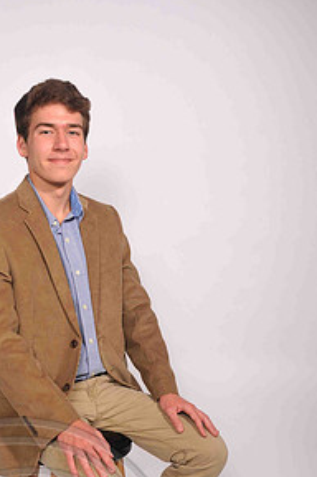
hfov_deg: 23.9
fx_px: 741
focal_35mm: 56
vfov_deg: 34.8
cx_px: 87
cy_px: 365
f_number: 5
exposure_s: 1/160
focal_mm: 24
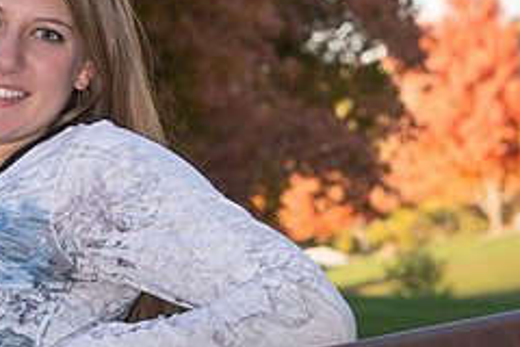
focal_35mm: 169
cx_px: -63
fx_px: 2441
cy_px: 164
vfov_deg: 8.1
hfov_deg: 12.0
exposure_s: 1/250
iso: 320
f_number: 6.3
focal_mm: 70
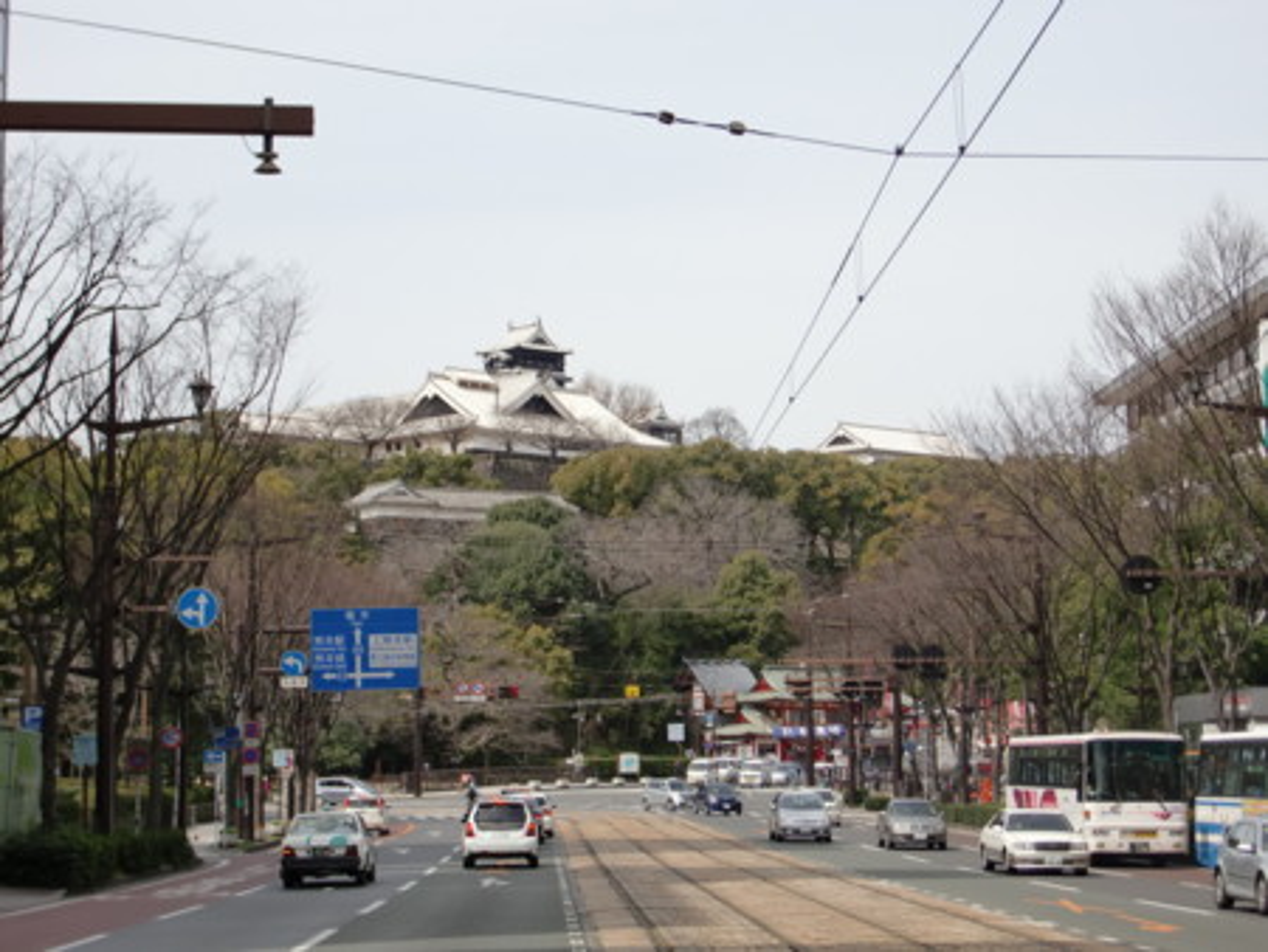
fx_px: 2895
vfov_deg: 18.7
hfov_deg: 24.7
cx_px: 634
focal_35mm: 79
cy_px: 476
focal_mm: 13.9
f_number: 4.6
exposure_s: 1/500
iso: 64
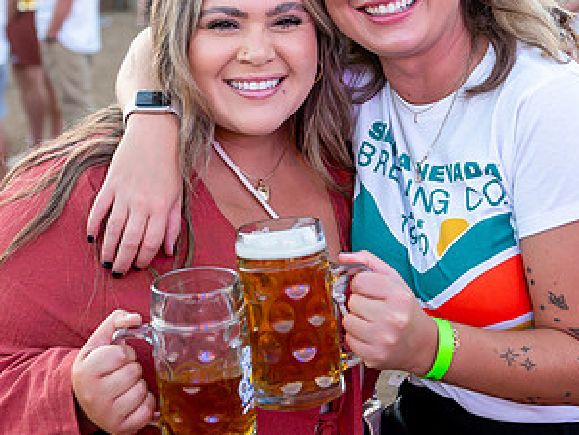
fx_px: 1489
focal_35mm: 89
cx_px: 325
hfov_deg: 22.0
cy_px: 138
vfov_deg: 16.6
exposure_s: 1/250
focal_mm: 48
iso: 640
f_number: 4
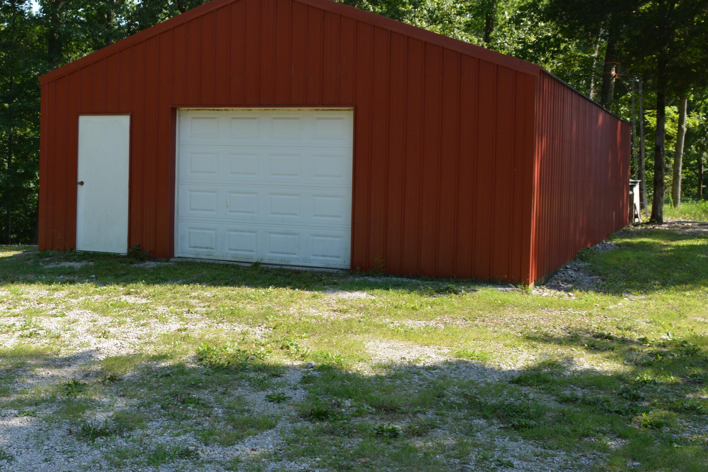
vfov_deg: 28.6
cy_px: 182
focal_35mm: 47
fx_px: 924
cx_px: 275
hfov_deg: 41.7
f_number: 7.1
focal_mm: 20
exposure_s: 1/200
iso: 200
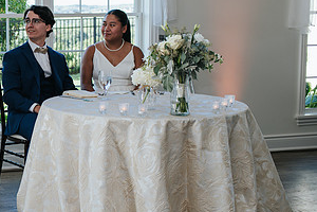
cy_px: 109
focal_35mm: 80
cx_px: -42
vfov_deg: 17.1
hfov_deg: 23.6
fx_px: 704
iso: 125
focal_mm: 35
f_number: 3.2
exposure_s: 1/200
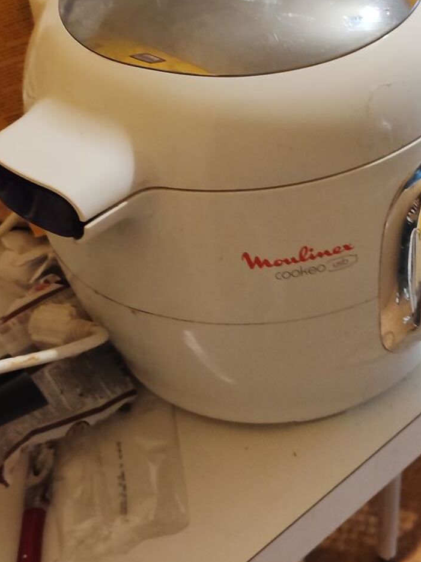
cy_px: 192
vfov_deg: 25.2
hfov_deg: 19.1
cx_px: 285
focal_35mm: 77
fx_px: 1249
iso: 2000
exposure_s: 1/50
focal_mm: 6.12
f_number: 1.9
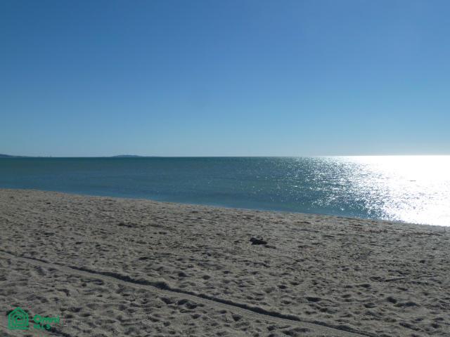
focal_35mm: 37
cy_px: 168
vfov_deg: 38.7
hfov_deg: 50.1
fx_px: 481
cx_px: 225
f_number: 6.3
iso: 80
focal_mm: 6.1
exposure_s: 1/800
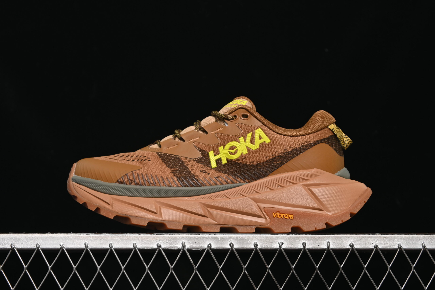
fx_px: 906
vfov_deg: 18.2
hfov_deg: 27.0
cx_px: 218
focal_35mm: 75
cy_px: 145
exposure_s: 1/60
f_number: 6.3
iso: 160
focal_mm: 50
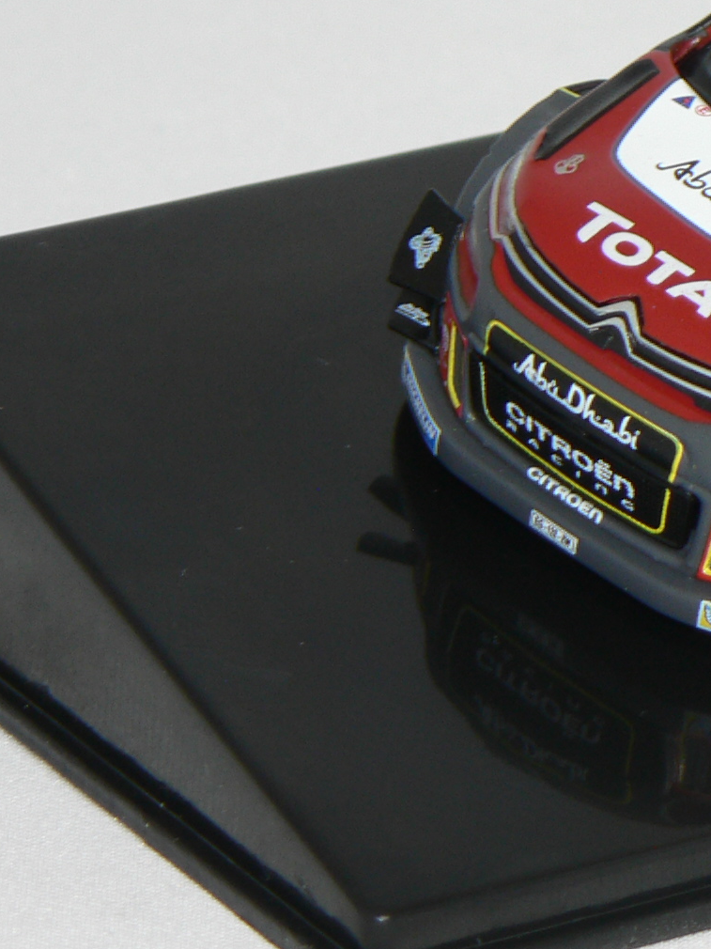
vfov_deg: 5.4
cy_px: 159
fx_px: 10000
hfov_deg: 4.0
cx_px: 1092
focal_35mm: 365
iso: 80
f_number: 3.3
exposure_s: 1/60
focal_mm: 24.1
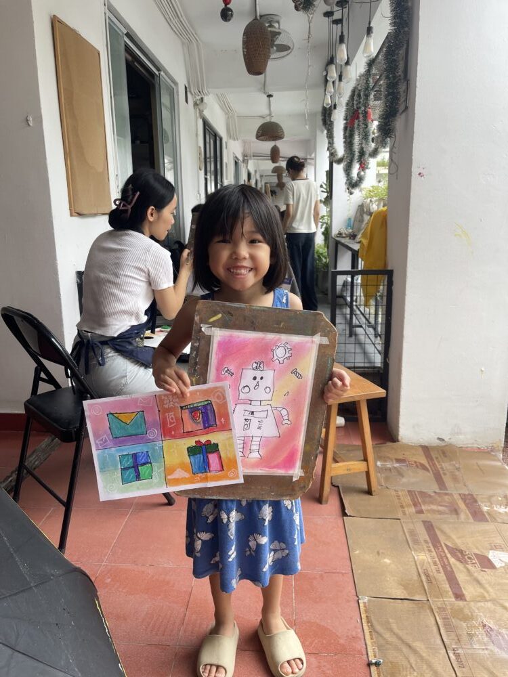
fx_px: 489
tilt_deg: -13.5
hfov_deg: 54.9
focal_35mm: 25
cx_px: 254
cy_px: 338
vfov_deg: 69.4
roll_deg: +1.5
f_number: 1.6
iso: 50
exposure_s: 1/121
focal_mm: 5.1
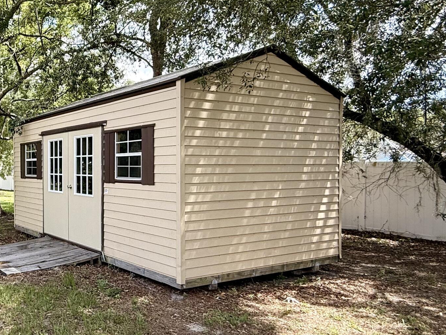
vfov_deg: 45.4
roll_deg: +0.6
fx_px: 399
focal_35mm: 31
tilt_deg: -0.4
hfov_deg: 50.3
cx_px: 27
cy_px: 172
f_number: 2.2
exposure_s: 1/549
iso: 64
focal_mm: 2.22
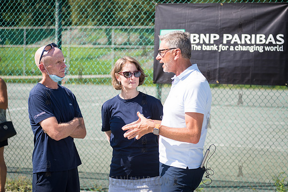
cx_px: 144
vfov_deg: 15.9
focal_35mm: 86
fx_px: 688
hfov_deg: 23.6
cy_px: 96
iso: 125
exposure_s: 1/800
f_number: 4.5
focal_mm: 86
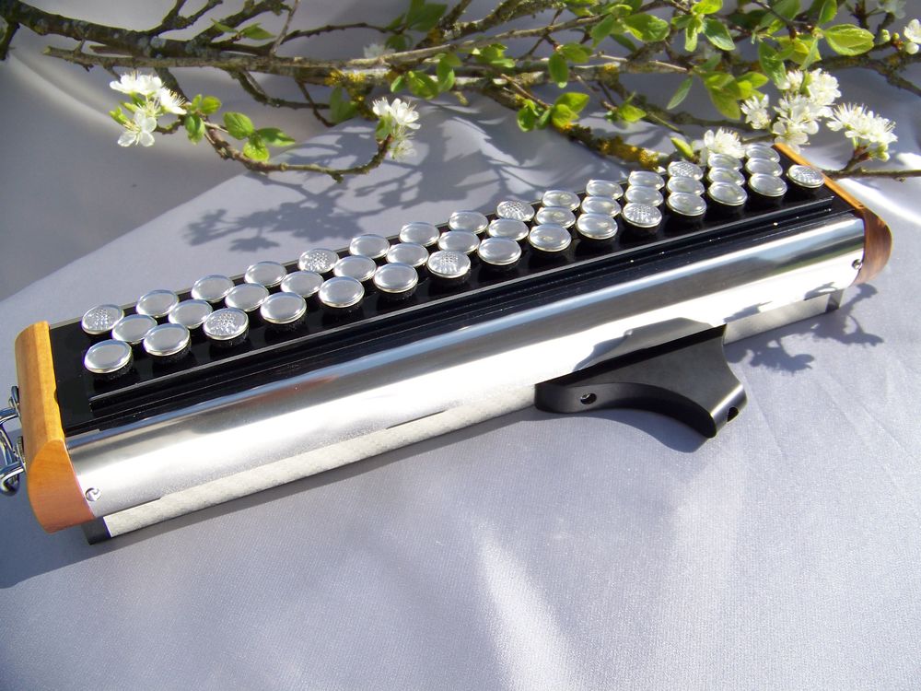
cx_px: 460
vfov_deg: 39.7
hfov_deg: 51.4
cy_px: 346
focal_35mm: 36
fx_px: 958
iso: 64
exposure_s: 1/800
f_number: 2.8
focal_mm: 5.85
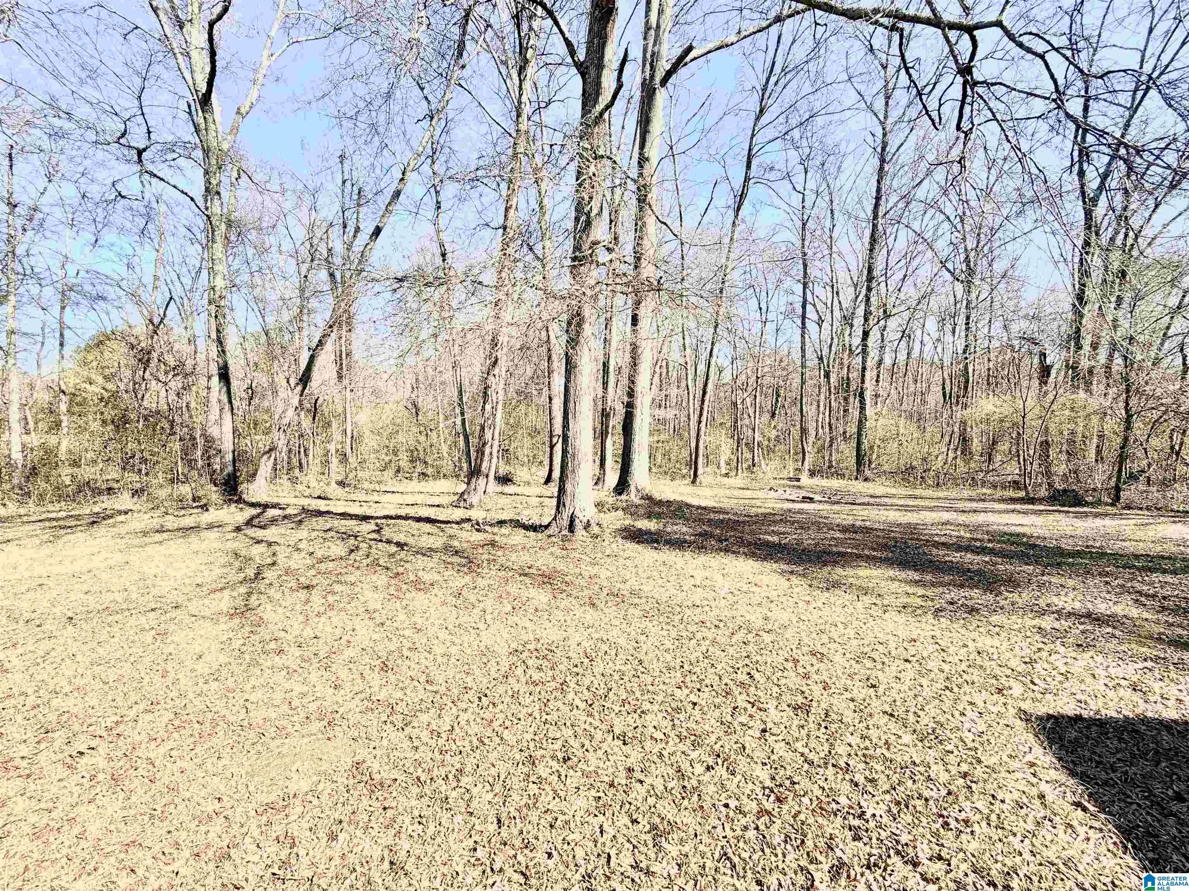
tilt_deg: -1.7
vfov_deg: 85.7
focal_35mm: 14
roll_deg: -0.6
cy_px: 446
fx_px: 481
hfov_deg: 102.1
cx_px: 594
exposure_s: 1/709
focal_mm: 2.22
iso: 40
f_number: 2.2
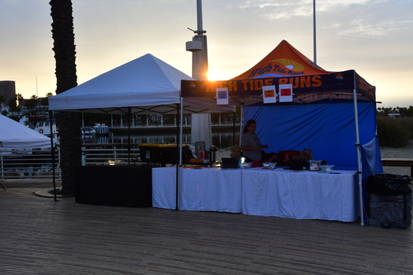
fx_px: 470
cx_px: 211
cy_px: 142
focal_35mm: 41
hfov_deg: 47.4
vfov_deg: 32.6
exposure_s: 1/250
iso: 500
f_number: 13
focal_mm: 26
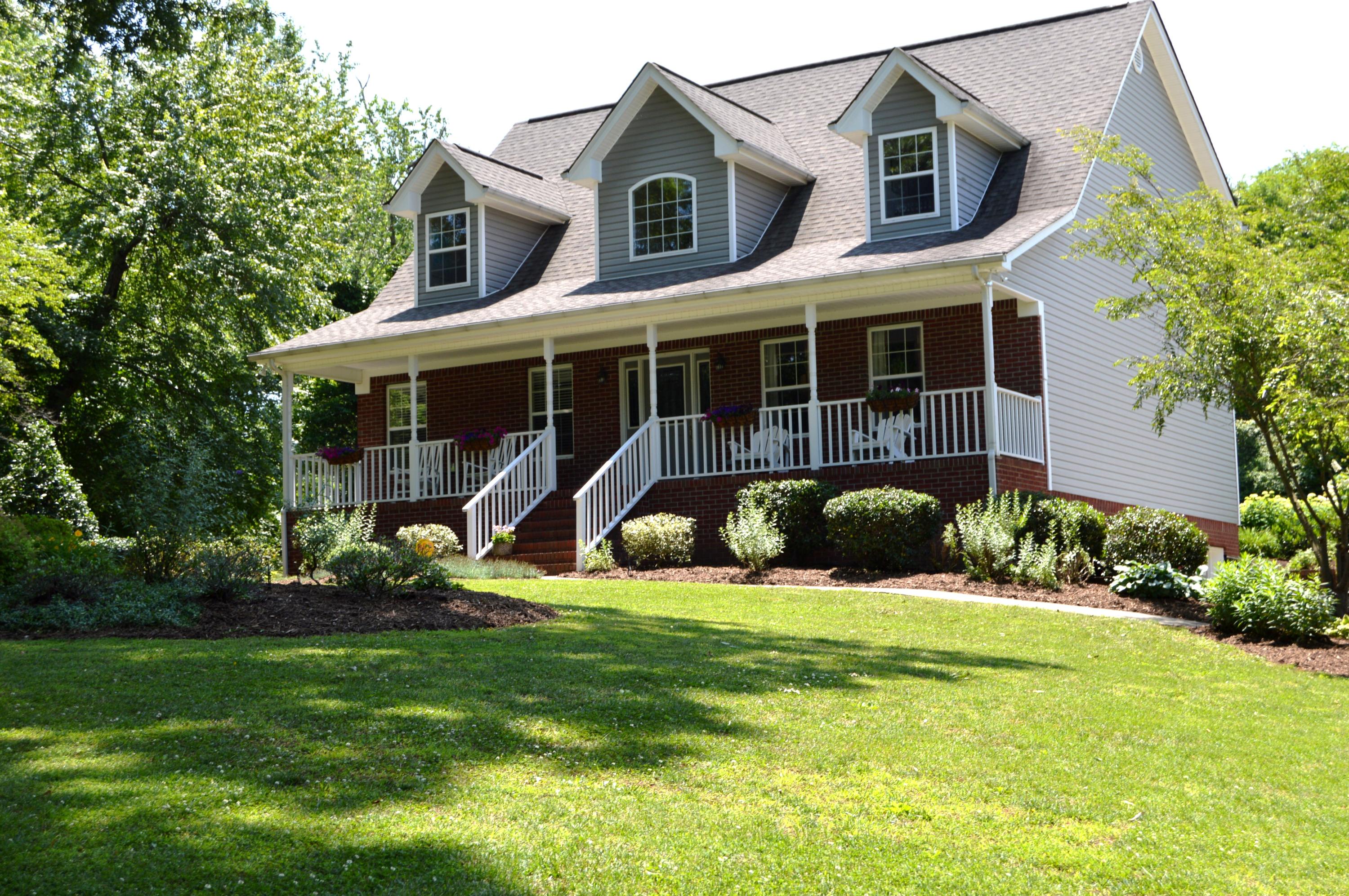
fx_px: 1797
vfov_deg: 28.0
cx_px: 674
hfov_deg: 41.1
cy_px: 448
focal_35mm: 48
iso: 100
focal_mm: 32
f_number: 6.3
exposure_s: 1/160
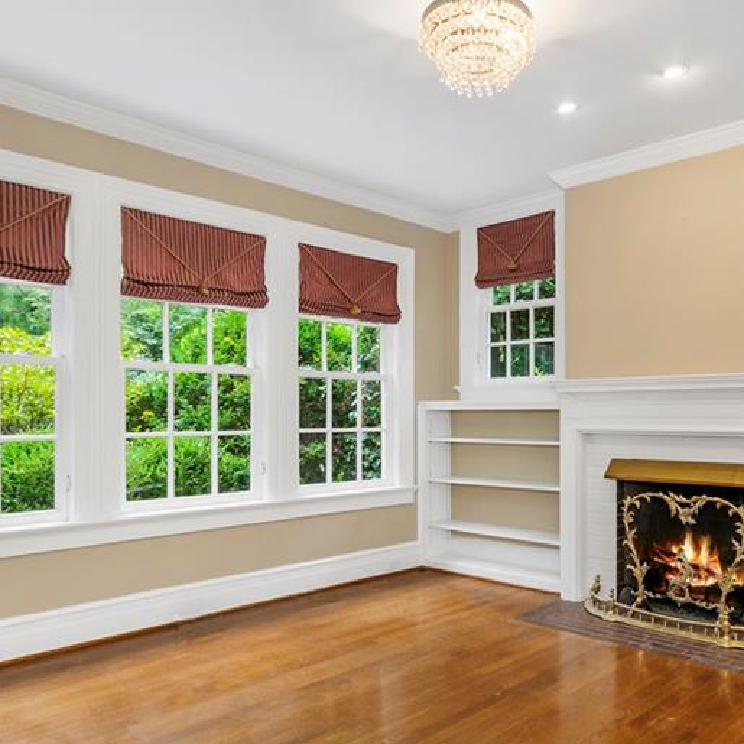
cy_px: 412
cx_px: 462
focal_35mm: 28
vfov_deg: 57.4
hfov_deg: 56.9
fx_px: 677
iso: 200
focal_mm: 11
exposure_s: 2
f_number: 8
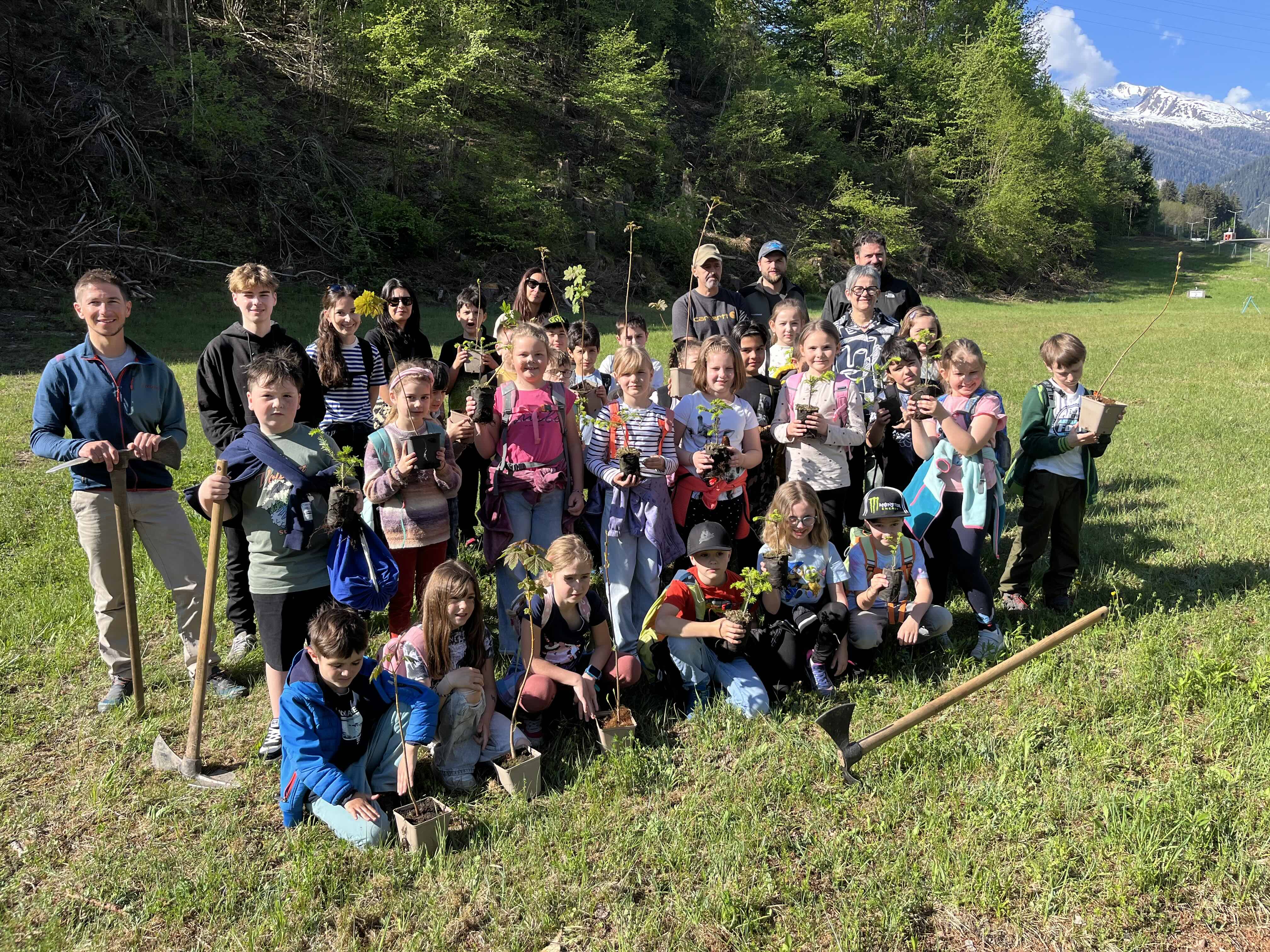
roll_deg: +0.1
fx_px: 954
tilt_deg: -10.1
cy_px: 476
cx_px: 635
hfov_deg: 67.3
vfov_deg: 53.1
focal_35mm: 26
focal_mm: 5.1
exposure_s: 1/1279
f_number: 1.6
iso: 50
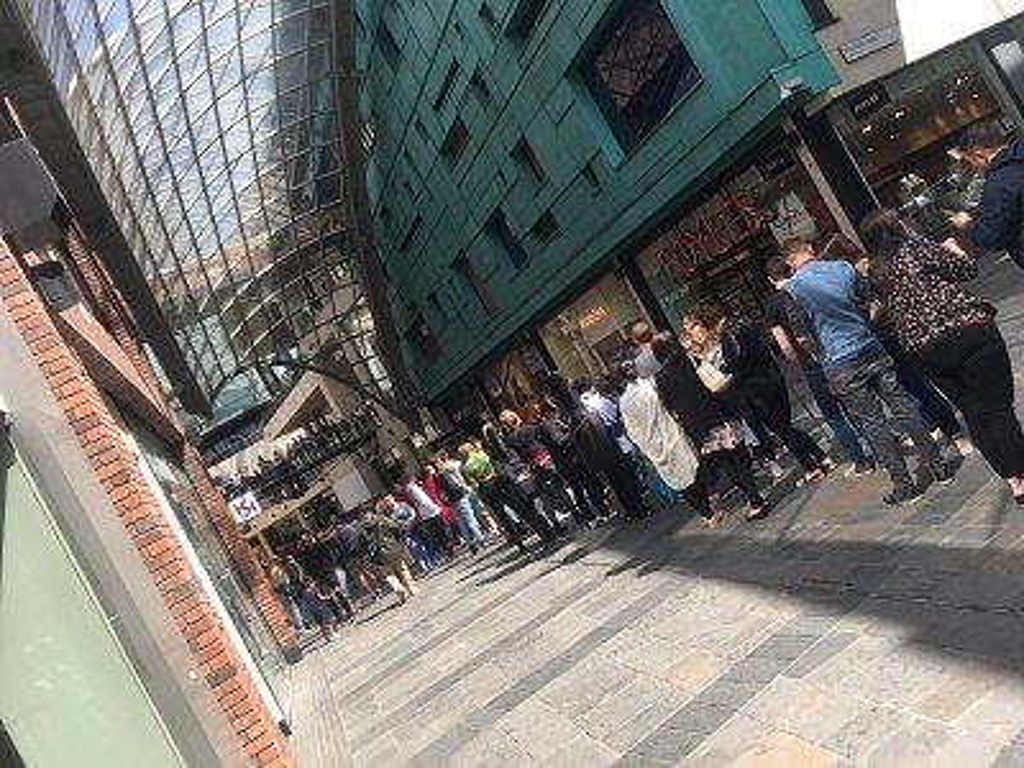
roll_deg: +29.1
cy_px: 384
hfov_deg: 61.7
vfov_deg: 48.2
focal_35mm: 29
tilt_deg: +1.8
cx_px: 512
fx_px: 858
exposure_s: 1/460
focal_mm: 4.15
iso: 25
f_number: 2.2
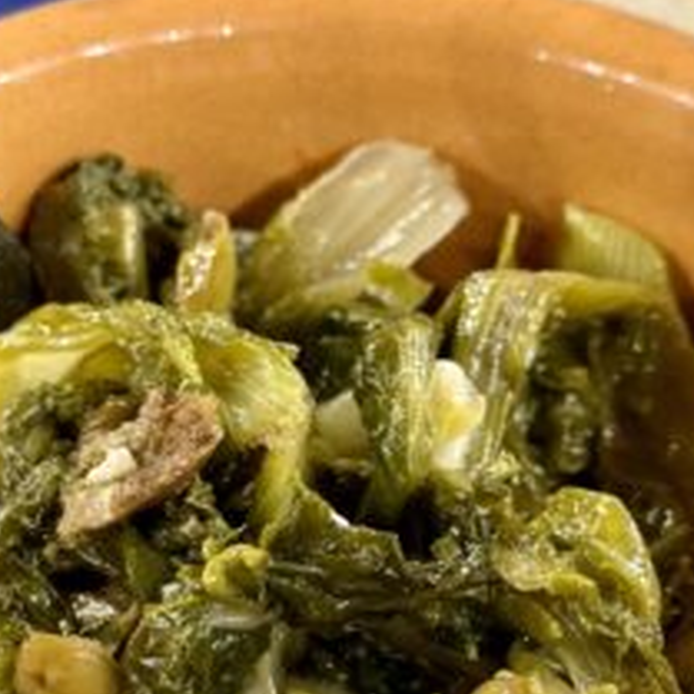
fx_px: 2767
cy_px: 389
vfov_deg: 14.3
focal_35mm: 122
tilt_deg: -43.8
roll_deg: -0.3
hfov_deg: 14.3
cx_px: 325
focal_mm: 6.76
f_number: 1.78
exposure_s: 1/33
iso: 500
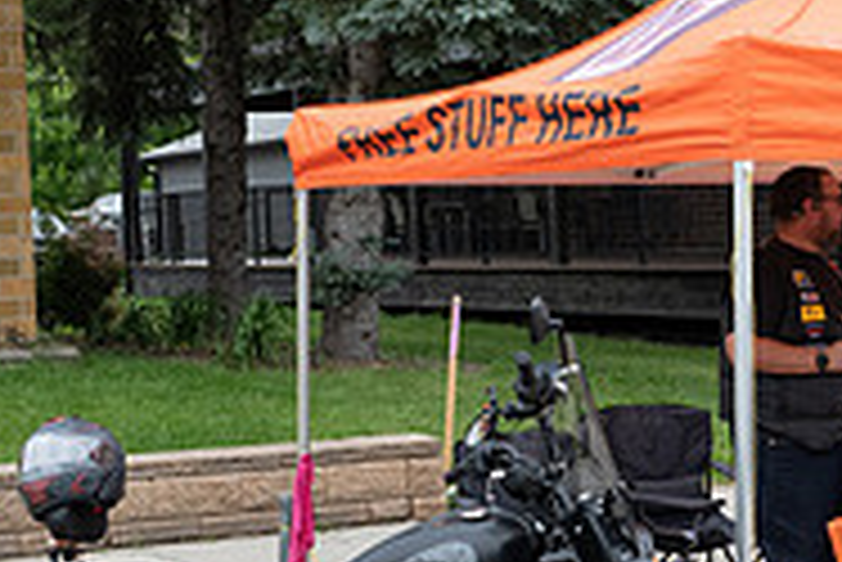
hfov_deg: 20.2
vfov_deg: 13.6
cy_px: 384
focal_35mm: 101
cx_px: 333
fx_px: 2364
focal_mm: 32.5
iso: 500
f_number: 6.3
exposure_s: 1/200
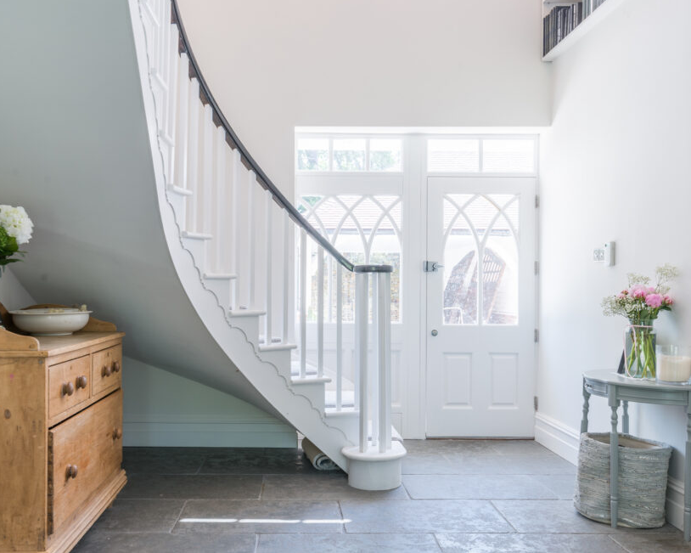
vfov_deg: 41.1
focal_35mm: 36
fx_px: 736
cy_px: 285
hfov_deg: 50.1
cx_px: 289
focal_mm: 30
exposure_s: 1/13
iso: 100
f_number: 9
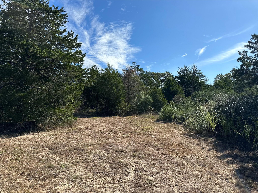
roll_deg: +0.5
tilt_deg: +6.2
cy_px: 96
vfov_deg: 56.8
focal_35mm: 24
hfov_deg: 71.6
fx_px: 179
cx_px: 129
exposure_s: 1/5525
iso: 80
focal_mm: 6.86
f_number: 1.78
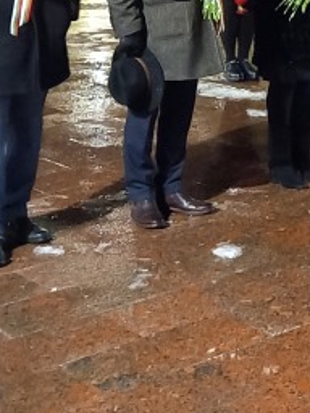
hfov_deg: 13.8
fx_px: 1194
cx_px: 478
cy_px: -82
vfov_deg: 18.6
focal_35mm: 100
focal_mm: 4.6
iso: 2000
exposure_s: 1/10
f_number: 2
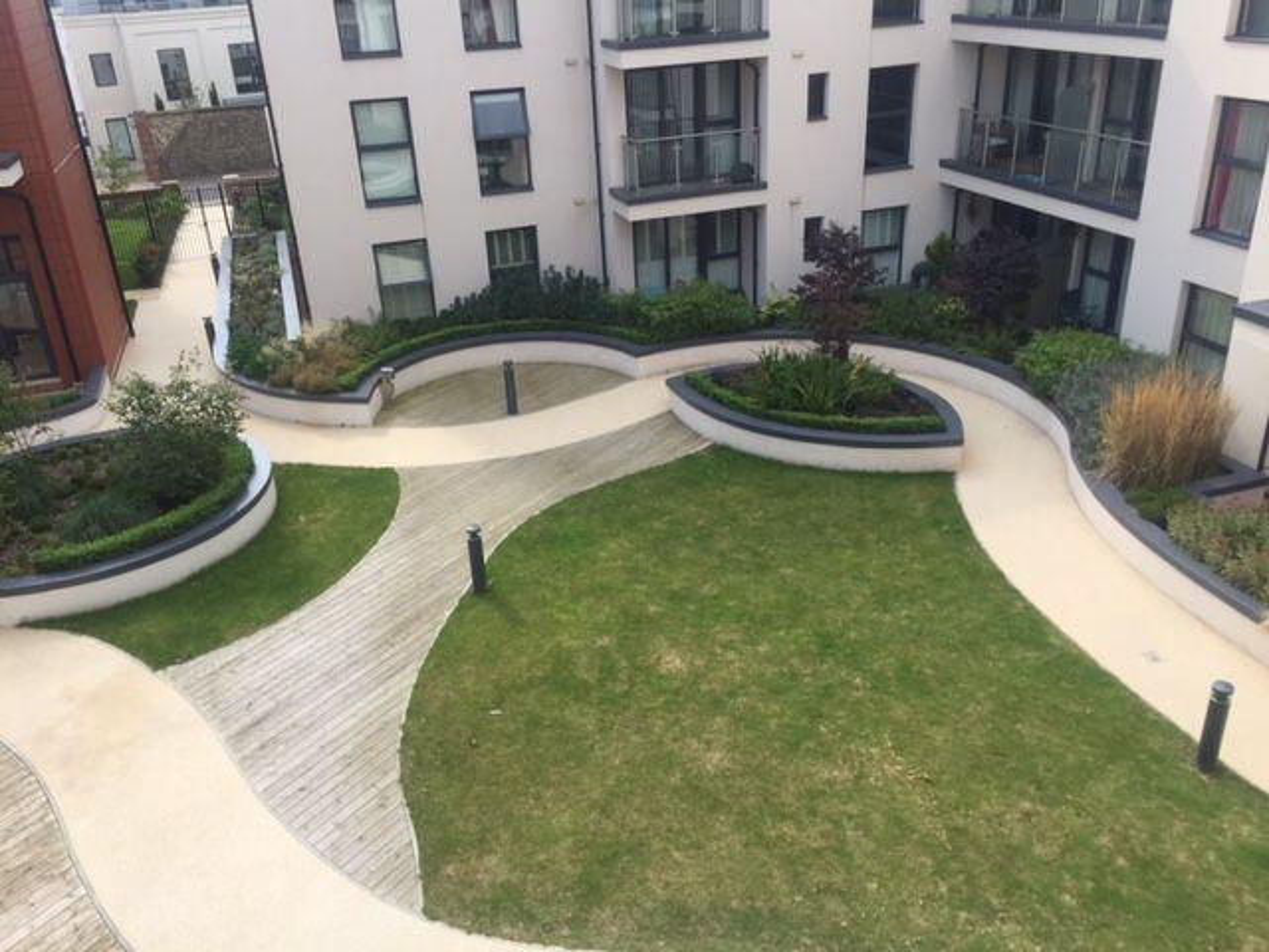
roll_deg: +1.9
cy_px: 476
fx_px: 1063
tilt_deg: -27.2
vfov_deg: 48.2
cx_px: 634
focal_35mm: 29
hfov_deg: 61.7
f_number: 2.2
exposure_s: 1/920
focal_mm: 4.15
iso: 32
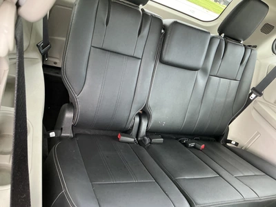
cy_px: 104
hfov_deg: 63.4
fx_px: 223
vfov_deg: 49.7
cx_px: 138
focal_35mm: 28
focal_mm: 3
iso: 200
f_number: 1.8
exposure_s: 1/60
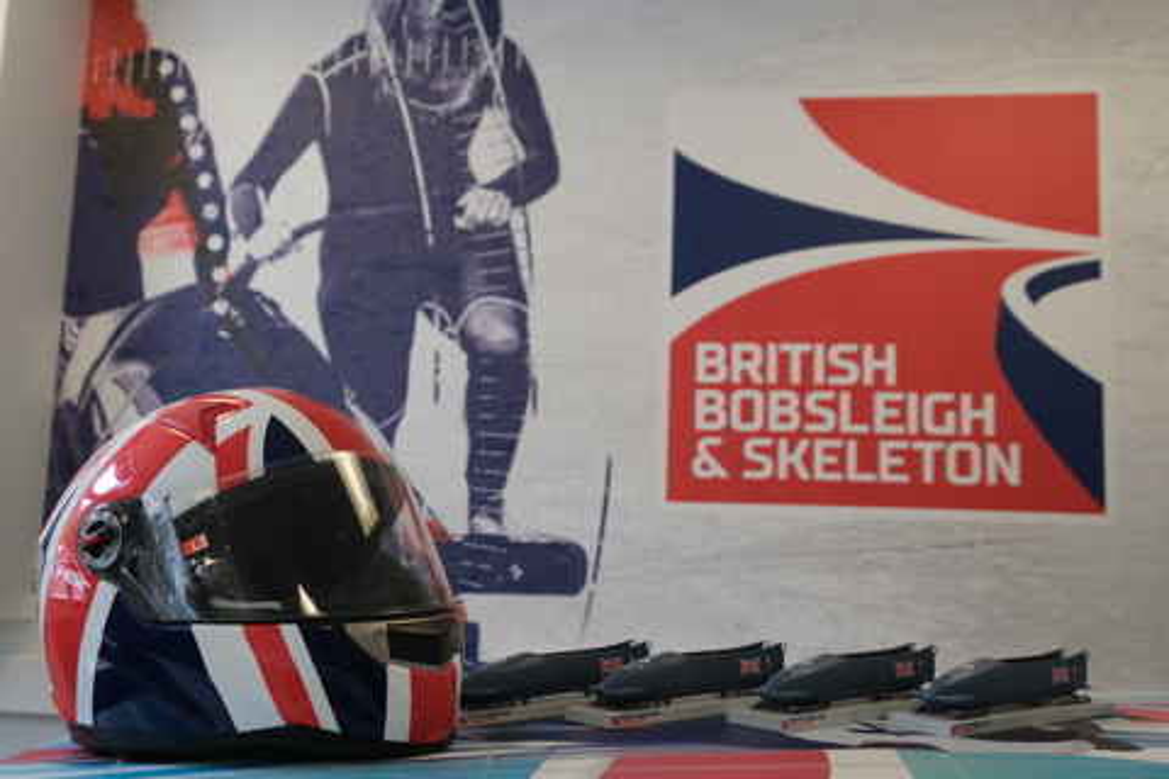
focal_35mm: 36
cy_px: 390
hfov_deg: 53.1
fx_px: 1169
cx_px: 584
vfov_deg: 36.9
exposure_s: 1/34
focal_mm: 24
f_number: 4
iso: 250
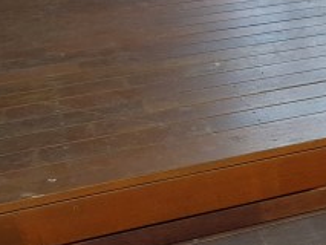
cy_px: 268
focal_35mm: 78
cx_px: 412
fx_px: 735
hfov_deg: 22.6
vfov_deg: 18.2
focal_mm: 4.2
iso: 40
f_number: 1.7
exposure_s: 1/278
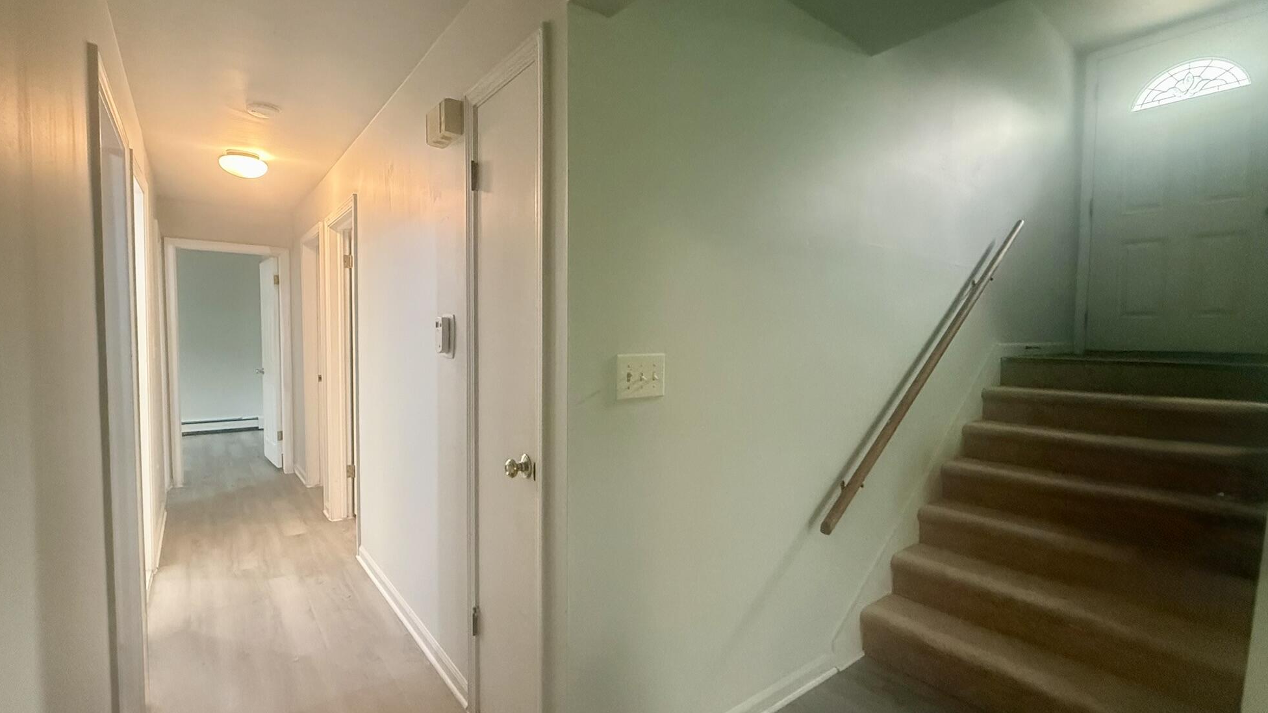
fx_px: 538
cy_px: 362
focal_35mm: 16
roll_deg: +0.9
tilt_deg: -2.7
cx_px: 638
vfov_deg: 67.1
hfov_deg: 99.4
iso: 640
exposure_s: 1/60
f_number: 2.2
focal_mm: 2.22
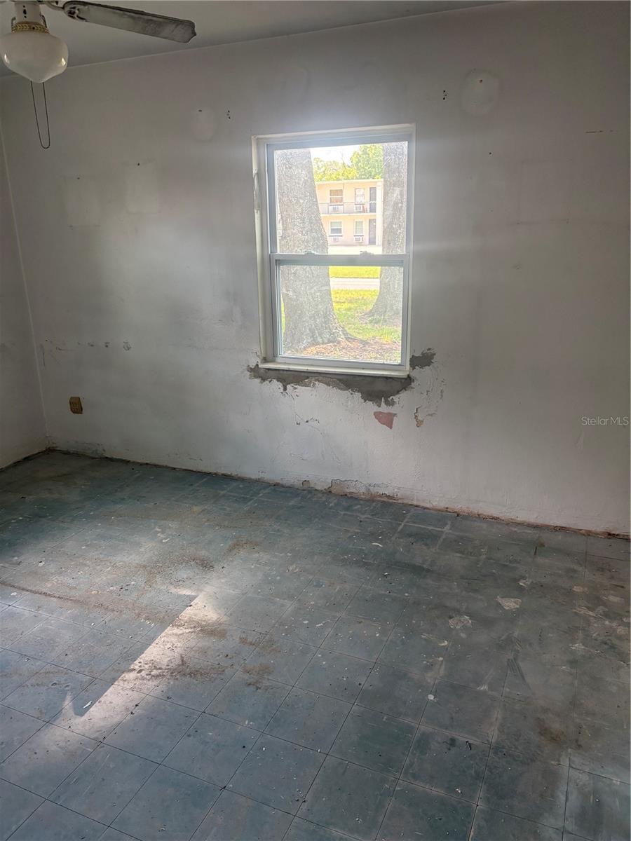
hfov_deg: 53.1
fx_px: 632
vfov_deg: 67.3
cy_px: 420
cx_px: 316
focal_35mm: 26
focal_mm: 5.96
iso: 125
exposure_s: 1/101
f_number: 1.6
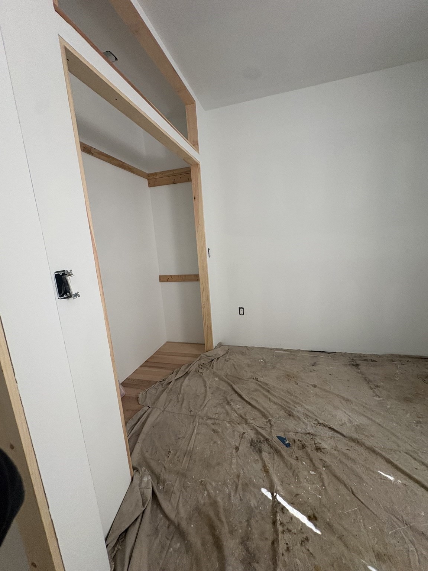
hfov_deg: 85.7
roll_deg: +4.4
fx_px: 231
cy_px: 286
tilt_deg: -10.4
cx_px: 214
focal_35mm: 14
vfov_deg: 102.1
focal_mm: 2.22
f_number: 2.2
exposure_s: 1/60
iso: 250
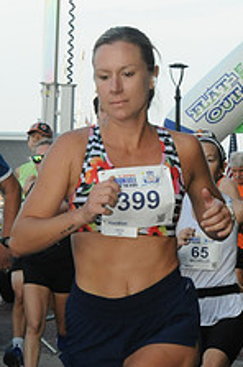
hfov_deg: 7.3
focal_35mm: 187
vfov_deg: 11.0
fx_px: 1899
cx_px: 139
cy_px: 316
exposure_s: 1/250
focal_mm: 48
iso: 800
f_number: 14
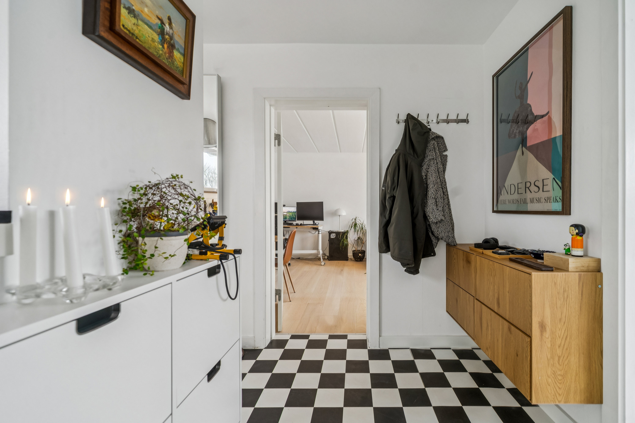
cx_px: 318
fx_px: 247
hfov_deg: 104.3
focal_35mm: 14
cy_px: 212
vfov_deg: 81.2
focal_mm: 14
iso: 250
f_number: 5.6
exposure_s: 1/10
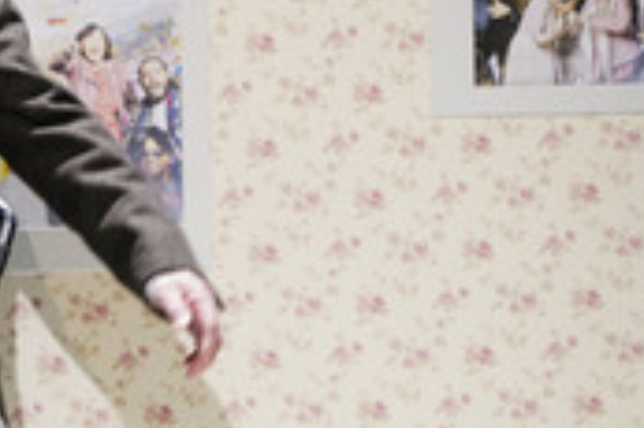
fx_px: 7399
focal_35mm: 414
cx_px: -188
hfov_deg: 5.0
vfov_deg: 3.3
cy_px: 190
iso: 2000
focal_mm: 159
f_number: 5.6
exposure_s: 1/200
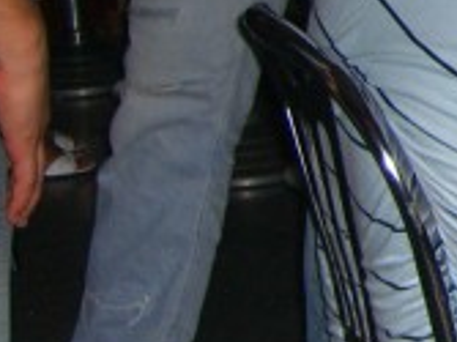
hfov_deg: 10.0
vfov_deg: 8.0
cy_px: -112
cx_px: 950
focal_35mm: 182
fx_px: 2401
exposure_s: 1/60
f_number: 2.8
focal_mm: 7.9
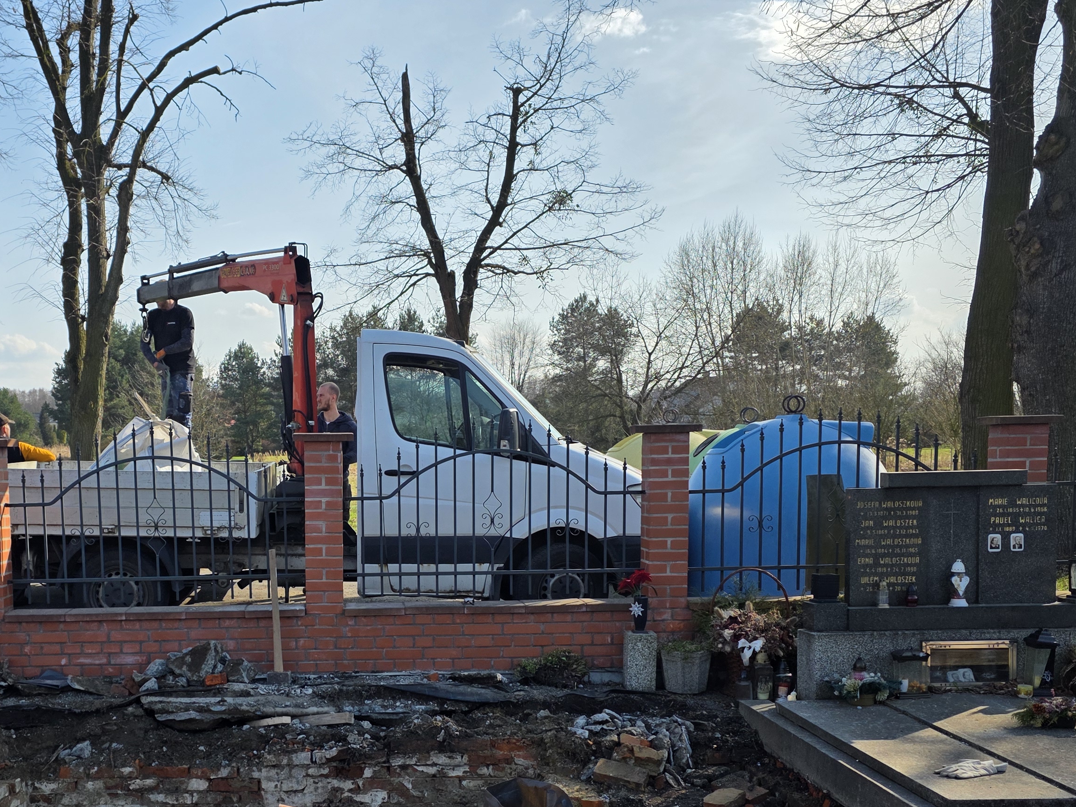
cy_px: 582
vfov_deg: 35.3
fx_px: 1243
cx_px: 317
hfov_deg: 45.7
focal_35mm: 40
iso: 80
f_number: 1.7
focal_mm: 6.3
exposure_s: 1/6355
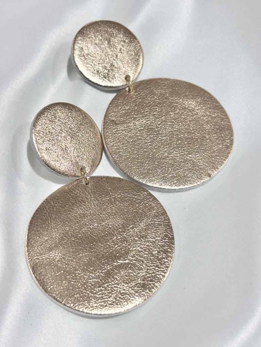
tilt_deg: -33.7
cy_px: 174
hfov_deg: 28.0
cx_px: 130
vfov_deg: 36.8
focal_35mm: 52
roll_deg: +11.0
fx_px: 523
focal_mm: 5.96
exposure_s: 1/213
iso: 32
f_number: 1.6
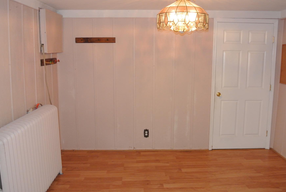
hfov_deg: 58.6
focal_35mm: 32
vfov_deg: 41.2
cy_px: 95
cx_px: 152
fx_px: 254
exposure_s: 1/60
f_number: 3.5
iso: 800
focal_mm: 10
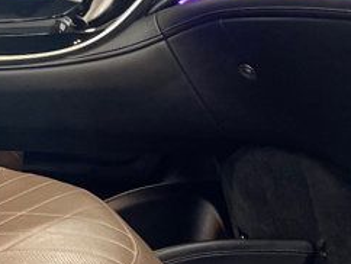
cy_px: -88
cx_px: -87
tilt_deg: -0.5
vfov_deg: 13.0
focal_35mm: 110
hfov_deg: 17.0
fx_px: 1116
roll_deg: -3.6
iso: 320
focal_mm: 4.2
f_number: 1.6
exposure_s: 1/60
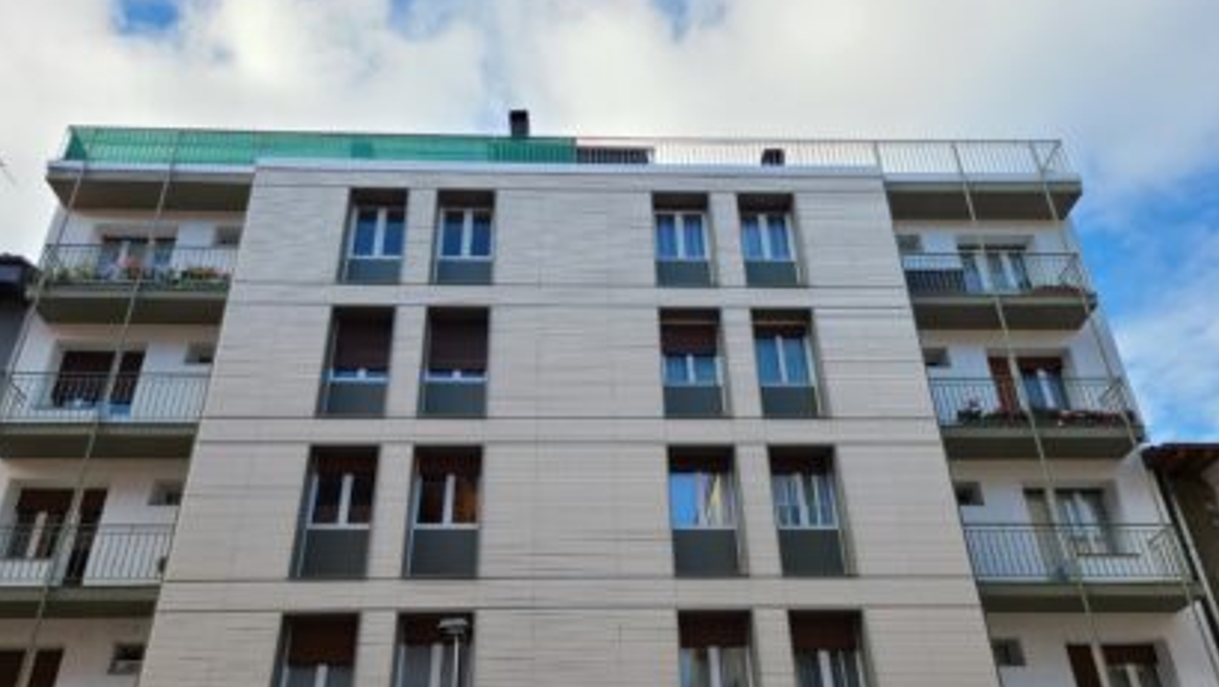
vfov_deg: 39.8
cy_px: 451
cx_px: 612
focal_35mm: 29
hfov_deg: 66.0
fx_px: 938
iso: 40
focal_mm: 5.4
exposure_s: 1/761
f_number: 1.8
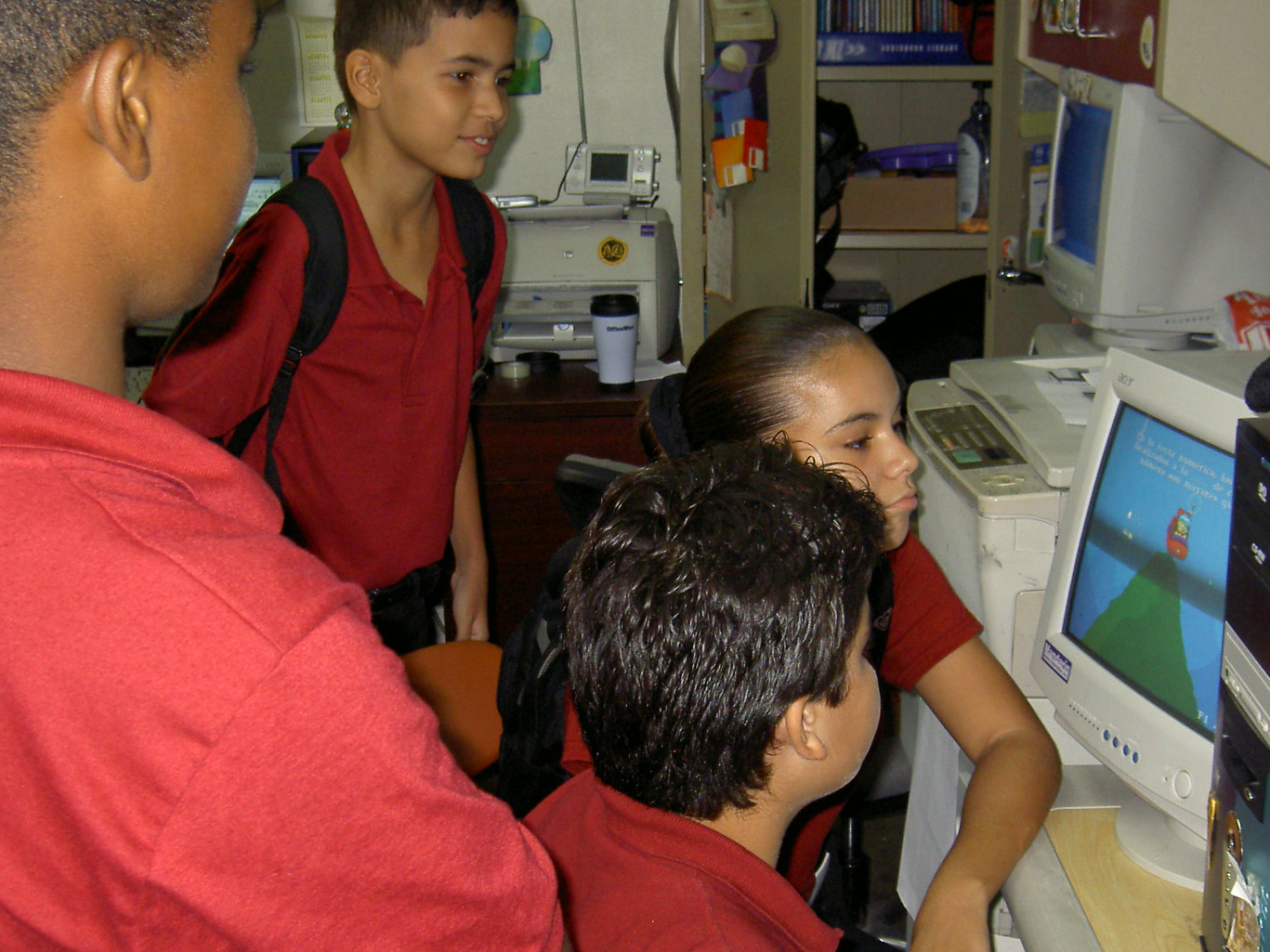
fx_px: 2018
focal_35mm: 55
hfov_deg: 34.9
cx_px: 671
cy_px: 512
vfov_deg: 26.5
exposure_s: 1/60
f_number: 3.4
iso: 200
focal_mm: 7.7
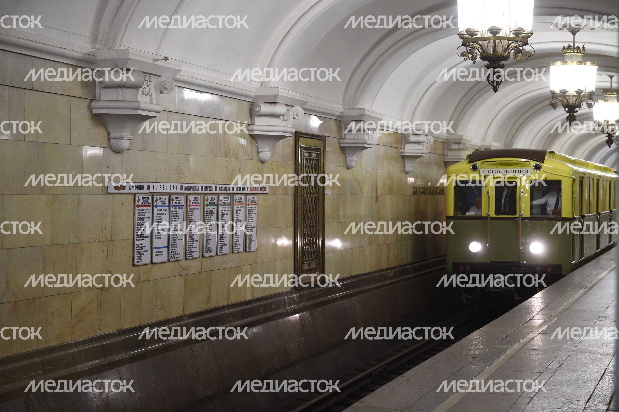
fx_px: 1203
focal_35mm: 70
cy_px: 206
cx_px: 310
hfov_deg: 28.9
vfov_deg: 19.4
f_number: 2.8
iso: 2000
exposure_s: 1/250
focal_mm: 70
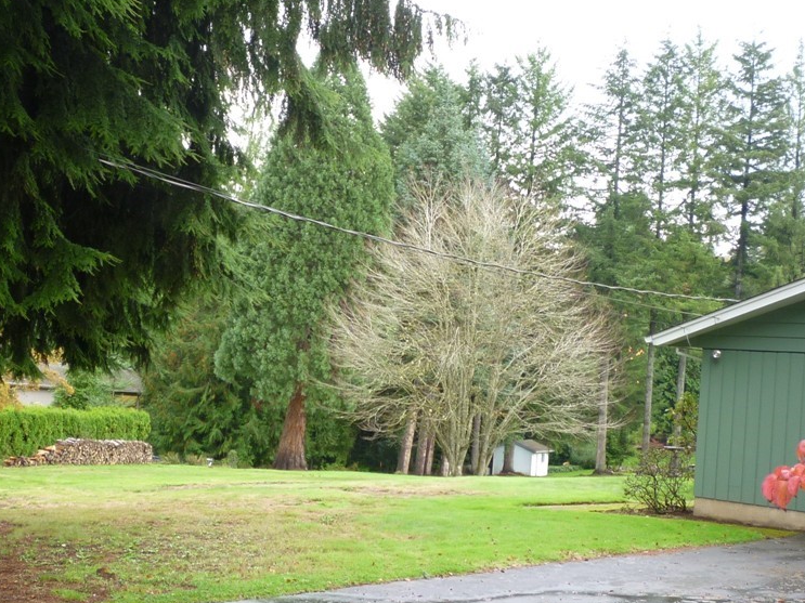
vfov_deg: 28.5
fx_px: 1186
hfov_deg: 37.4
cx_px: 353
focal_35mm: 51
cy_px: 287
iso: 80
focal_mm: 5.2
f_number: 3.3
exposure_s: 1/60
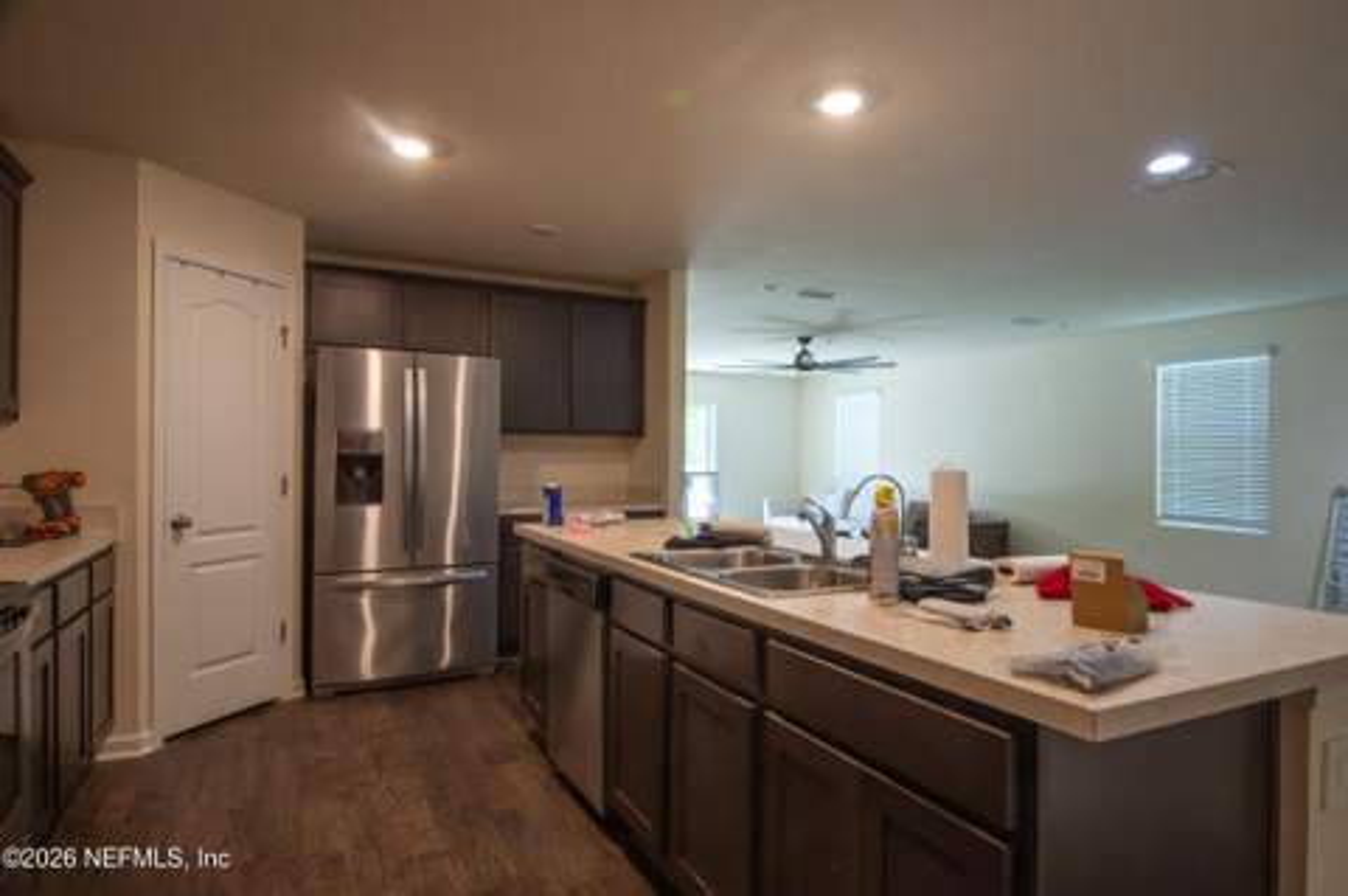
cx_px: 696
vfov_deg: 64.1
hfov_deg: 86.6
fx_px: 715
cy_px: 434
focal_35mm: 19
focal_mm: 12
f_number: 4.5
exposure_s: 1/60
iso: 800
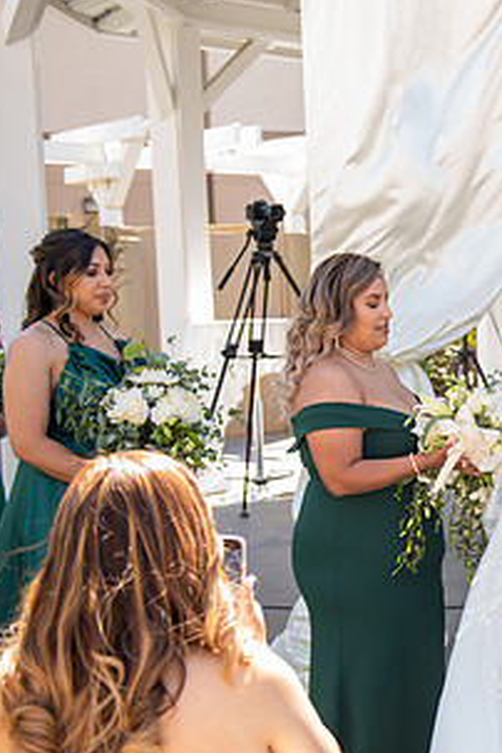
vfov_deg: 30.1
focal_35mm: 67
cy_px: 391
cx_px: 706
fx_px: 1401
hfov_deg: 18.5
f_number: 3.5
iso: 100
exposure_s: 1/125
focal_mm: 35
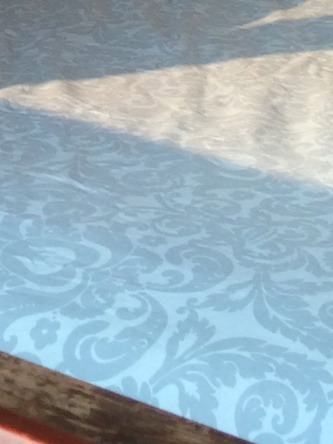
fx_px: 2039
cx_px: 103
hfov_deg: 9.3
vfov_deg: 10.9
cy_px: -549
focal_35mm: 159
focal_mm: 4.12
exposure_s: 1/178
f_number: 2.2
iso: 32
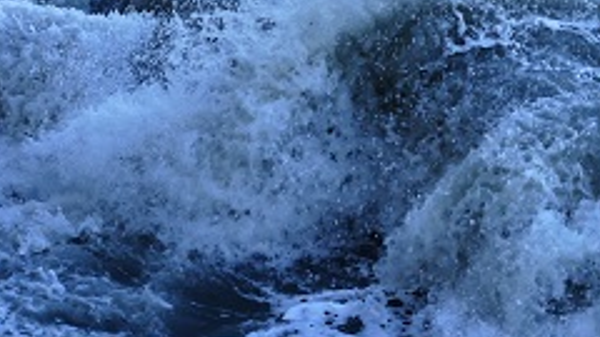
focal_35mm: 134
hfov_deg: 15.8
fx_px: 2132
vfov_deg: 8.9
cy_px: -104
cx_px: 36
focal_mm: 14.76
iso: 125
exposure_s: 1/400
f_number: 3.2
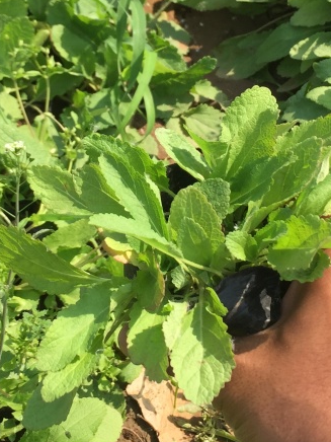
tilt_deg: -47.3
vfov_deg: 27.1
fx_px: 905
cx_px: 171
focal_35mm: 71
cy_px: 116
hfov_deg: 20.7
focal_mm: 4.15
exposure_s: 1/1130
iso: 32
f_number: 2.2
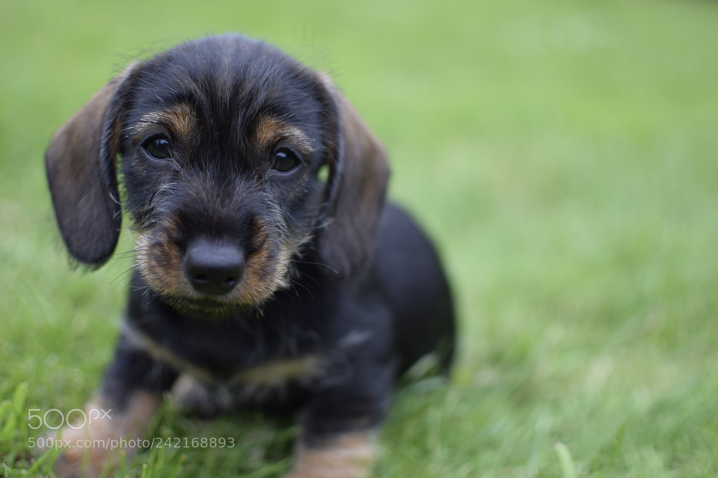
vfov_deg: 25.7
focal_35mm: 52
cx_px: 359
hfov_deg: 37.9
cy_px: 239
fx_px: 1047
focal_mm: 35
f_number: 1.8
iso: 100
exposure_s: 1/500
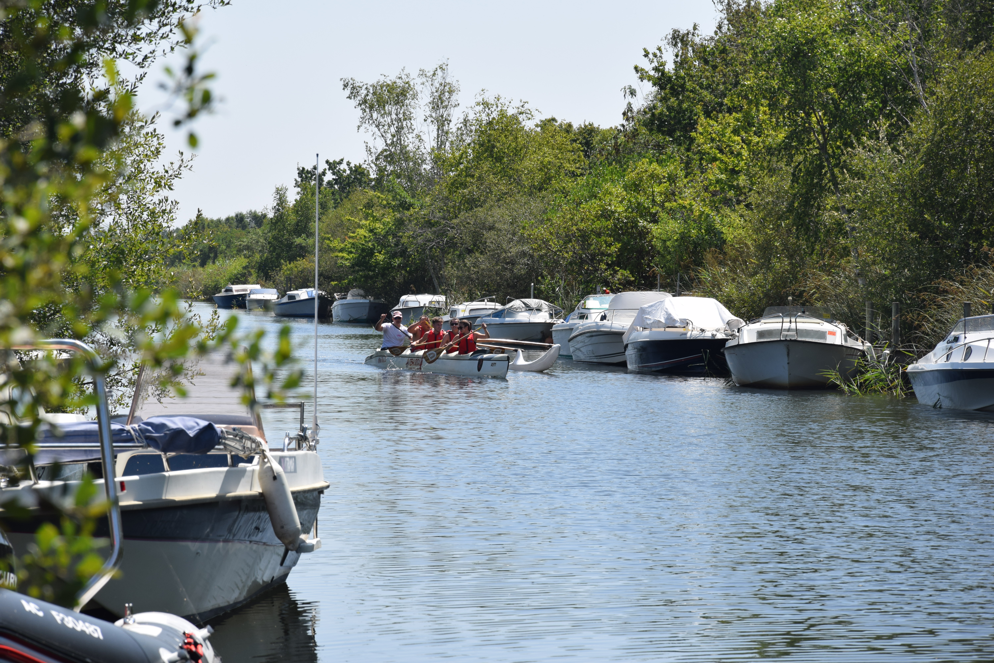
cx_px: 497
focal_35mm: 158
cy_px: 332
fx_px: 4348
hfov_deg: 13.0
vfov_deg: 8.7
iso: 200
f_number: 9
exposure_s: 1/320
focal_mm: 105
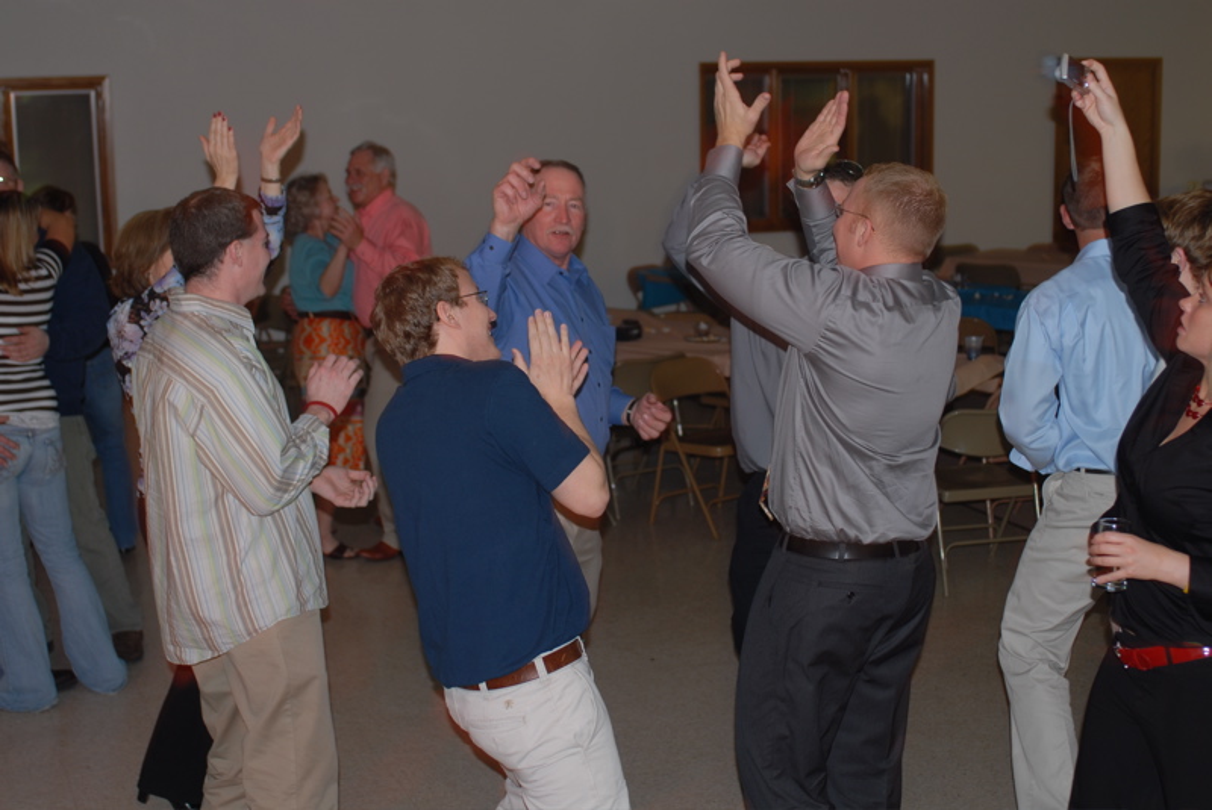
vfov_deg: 25.8
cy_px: 405
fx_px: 1769
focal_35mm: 52
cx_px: 606
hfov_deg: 37.8
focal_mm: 35
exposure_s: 1/8
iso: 100
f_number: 2.8
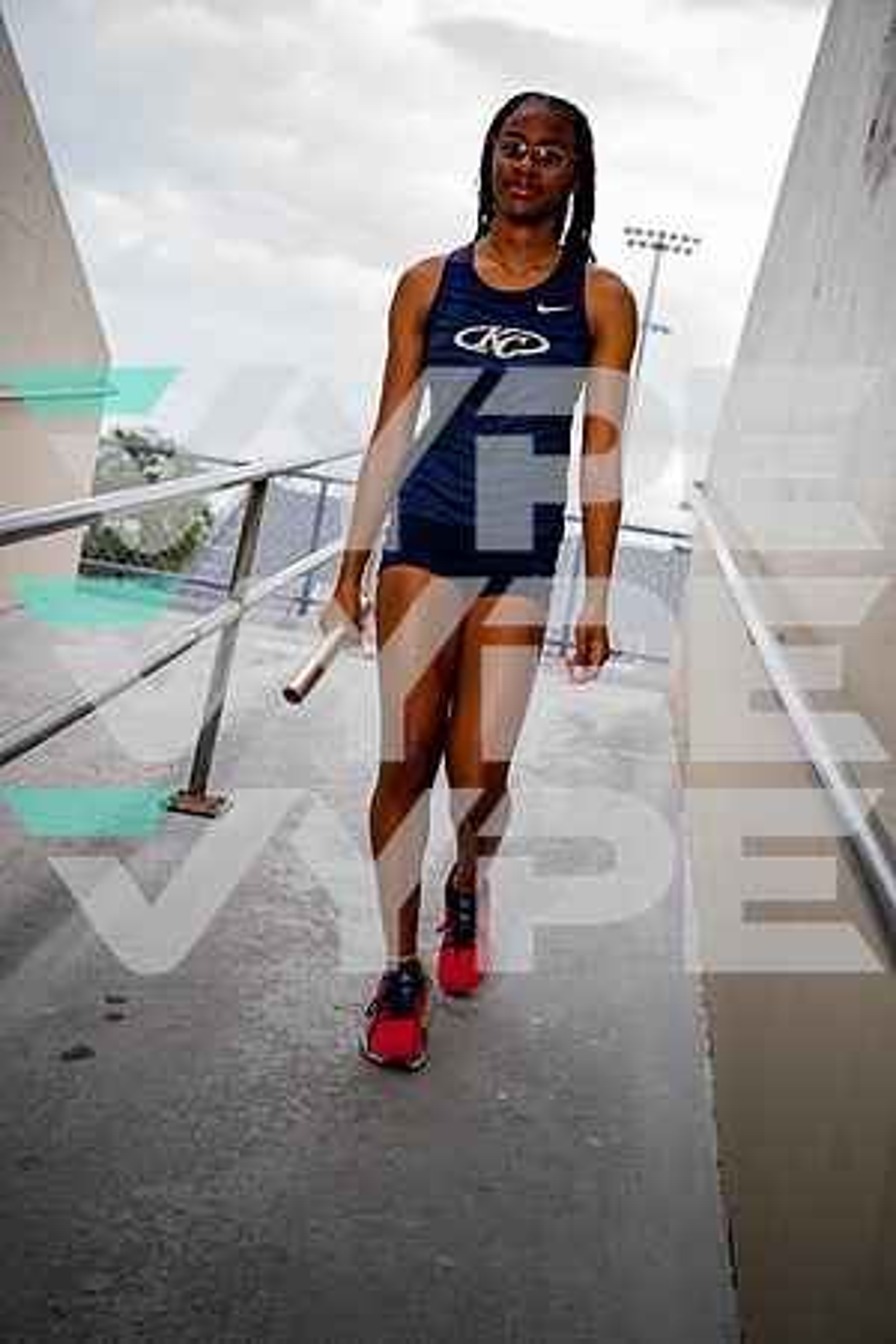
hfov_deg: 26.0
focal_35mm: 52
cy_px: 672
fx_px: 1941
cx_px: 448
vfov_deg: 38.2
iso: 400
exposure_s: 1/250
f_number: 4.5
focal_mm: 52
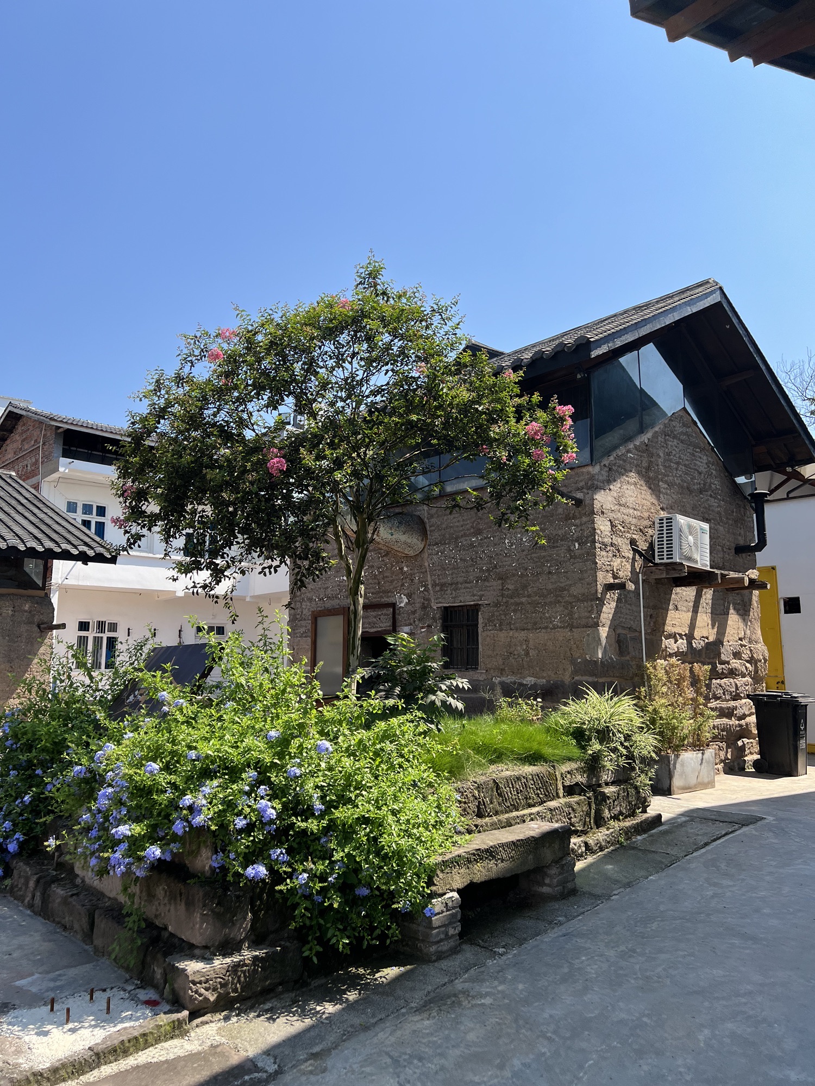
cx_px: 408
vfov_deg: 67.3
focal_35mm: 26
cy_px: 543
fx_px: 816
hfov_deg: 53.1
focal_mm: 5.7
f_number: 1.5
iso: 50
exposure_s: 1/3077
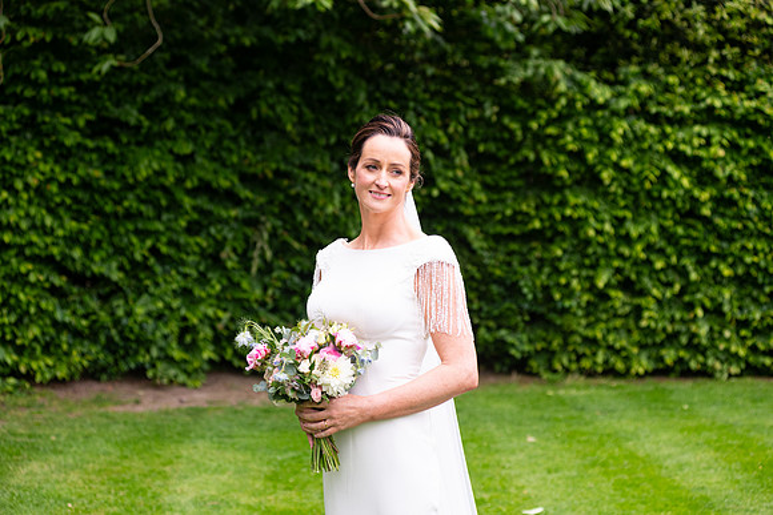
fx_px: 1718
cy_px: 258
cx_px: 386
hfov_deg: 25.4
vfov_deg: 17.1
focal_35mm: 80
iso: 250
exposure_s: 1/200
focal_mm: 80
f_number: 3.5
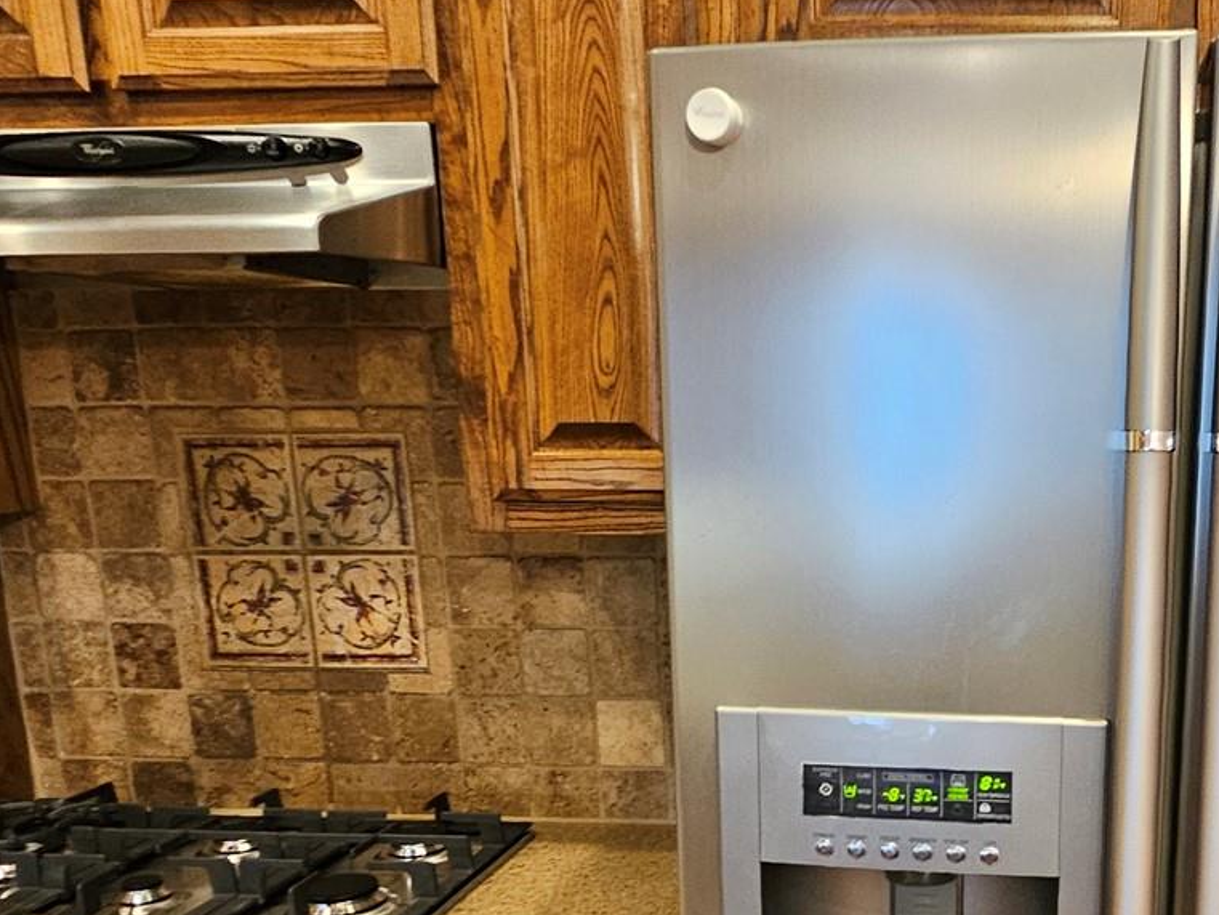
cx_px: 894
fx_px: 1233
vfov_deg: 38.9
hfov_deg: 50.7
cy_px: 750
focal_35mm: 35
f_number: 2.2
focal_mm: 2.2
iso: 400
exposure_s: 1/30
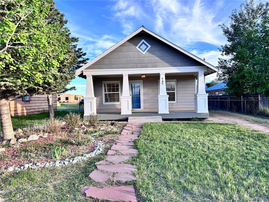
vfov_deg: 56.8
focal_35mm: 24
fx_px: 187
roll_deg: +1.4
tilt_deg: -0.6
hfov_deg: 71.6
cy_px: 101
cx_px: 134
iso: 80
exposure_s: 1/707
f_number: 1.78
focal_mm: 6.76
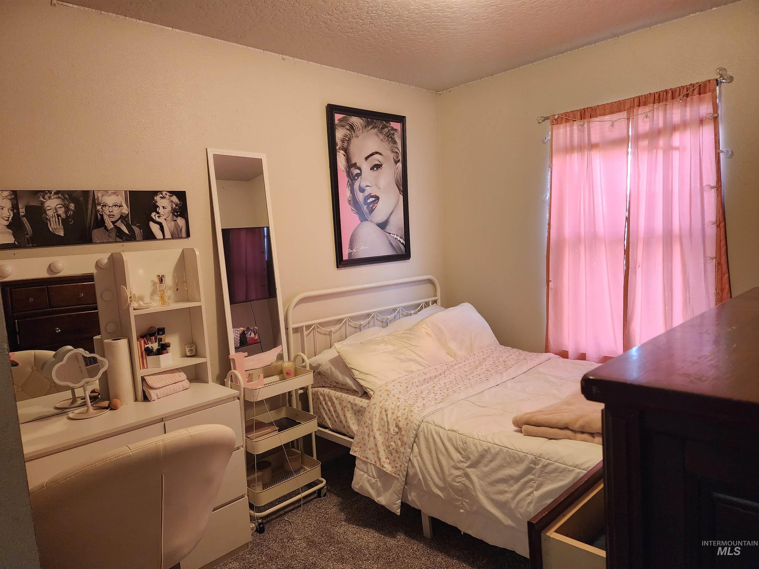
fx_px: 504
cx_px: 380
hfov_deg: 73.9
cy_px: 284
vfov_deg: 58.9
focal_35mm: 23
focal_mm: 6.4
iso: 800
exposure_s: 1/120
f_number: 1.8
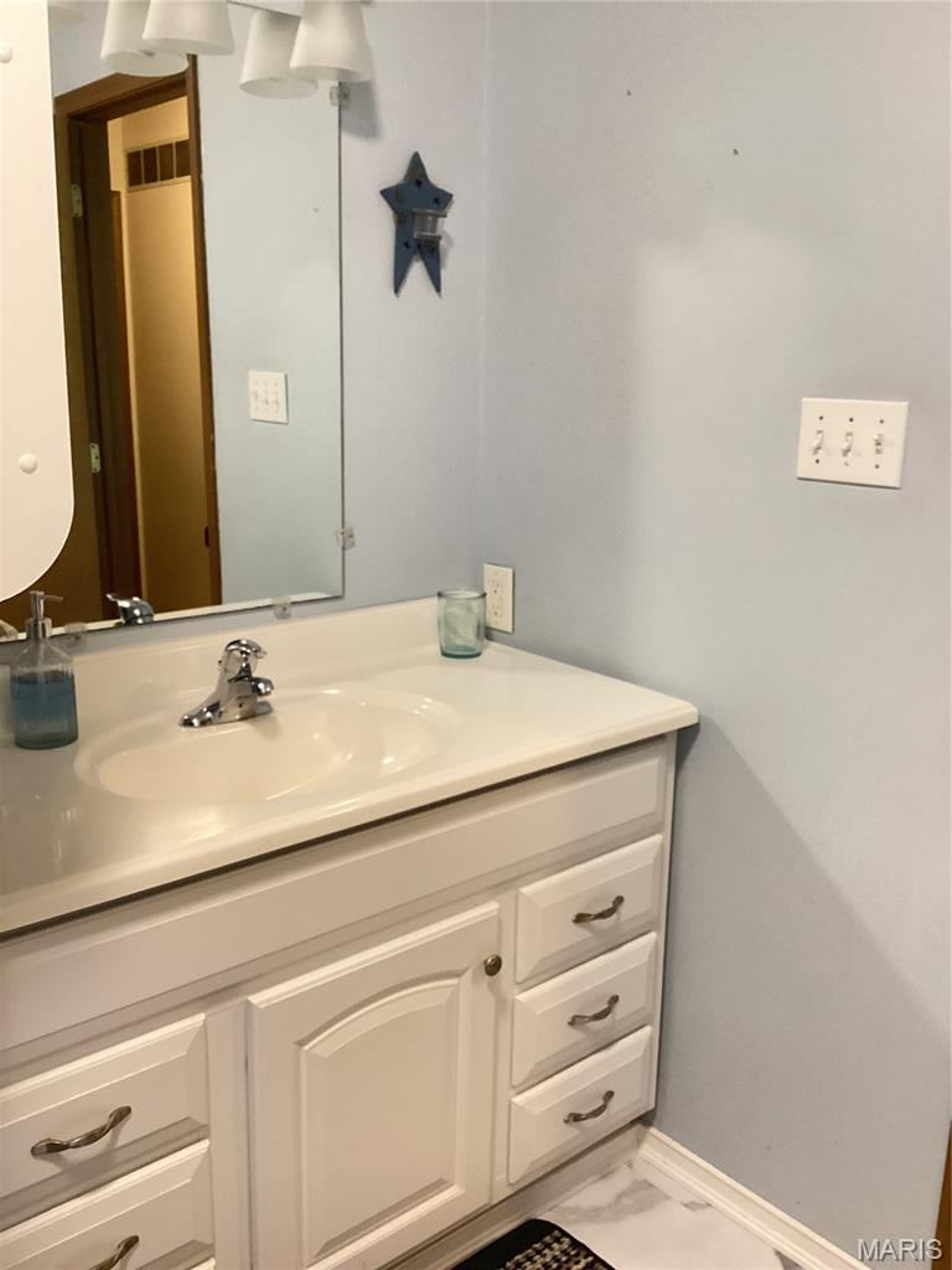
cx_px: 476
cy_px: 635
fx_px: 1137
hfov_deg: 45.4
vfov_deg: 58.4
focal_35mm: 31
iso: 400
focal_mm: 3.3
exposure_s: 1/30
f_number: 2.4
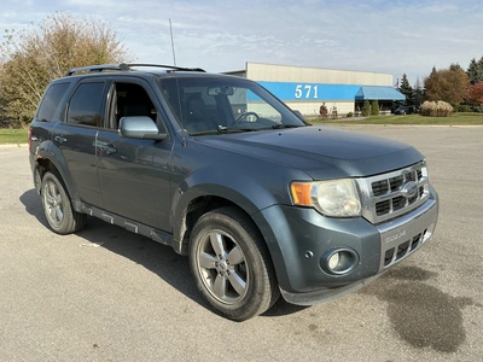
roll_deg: +0.6
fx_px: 391
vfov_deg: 49.7
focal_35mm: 28
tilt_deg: -8.9
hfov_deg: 63.4
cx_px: 242
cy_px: 181
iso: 25
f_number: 1.8
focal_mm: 3
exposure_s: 1/1730
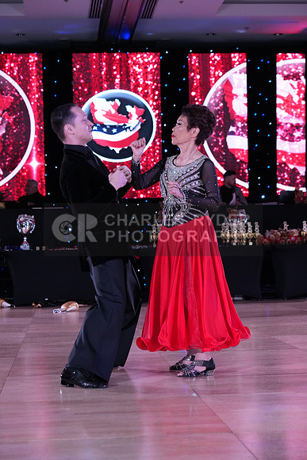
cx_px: 154
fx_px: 933
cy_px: 230
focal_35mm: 73
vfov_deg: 27.7
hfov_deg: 18.7
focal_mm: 73
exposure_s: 1/250
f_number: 5
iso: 2500
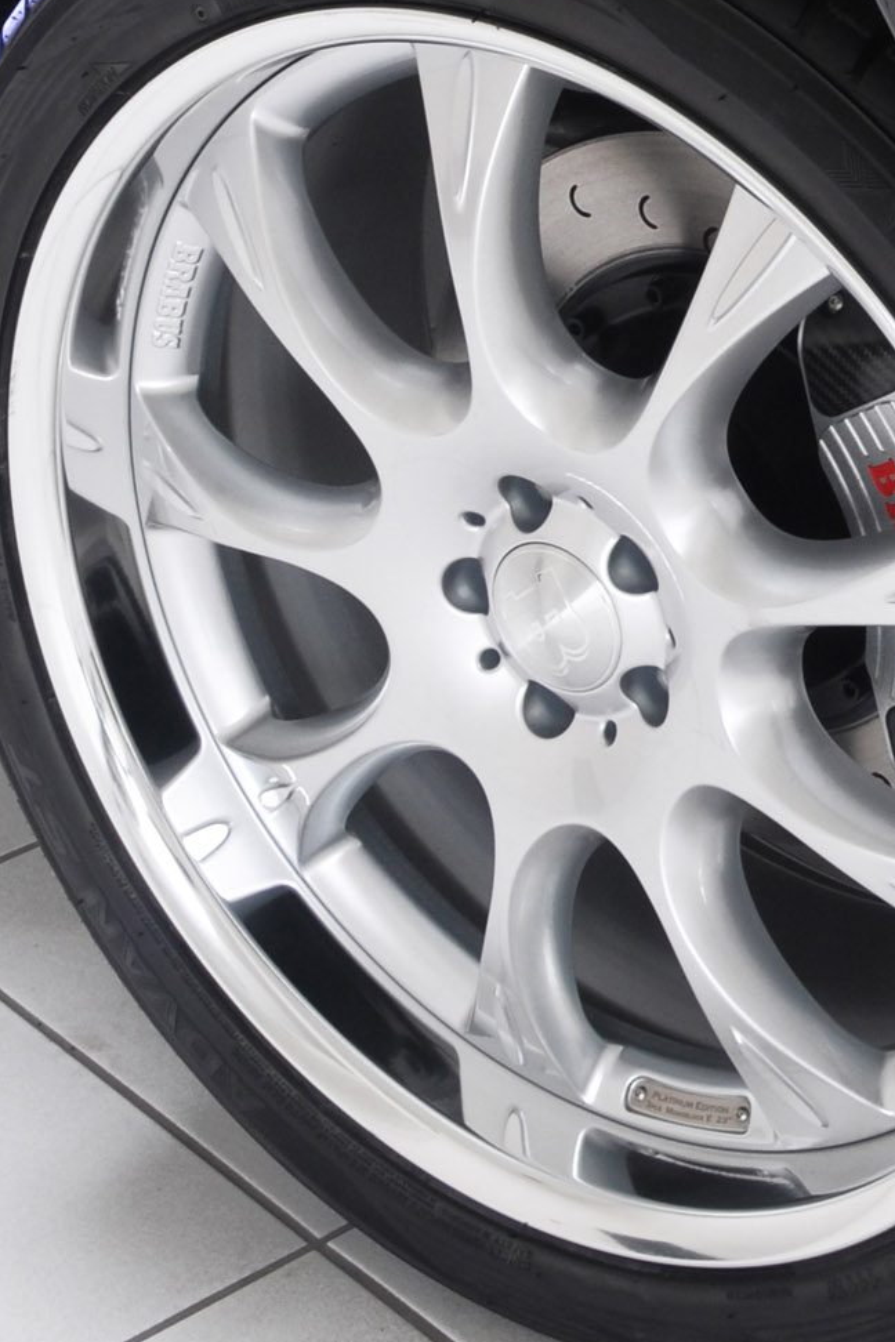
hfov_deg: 12.0
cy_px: -443
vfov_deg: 17.2
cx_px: 1188
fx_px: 4139
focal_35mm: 111
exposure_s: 2
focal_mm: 24
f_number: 10
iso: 200
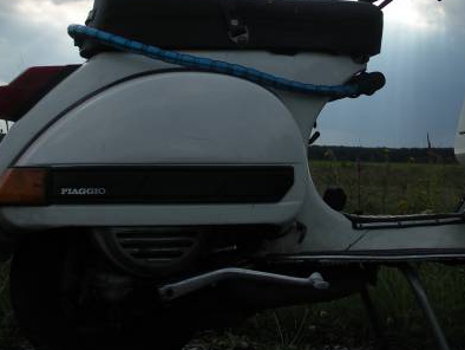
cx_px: 313
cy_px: 77
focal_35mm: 67
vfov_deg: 21.7
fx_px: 901
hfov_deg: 28.7
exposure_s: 1/800
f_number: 2.8
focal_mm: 8.5
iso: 50
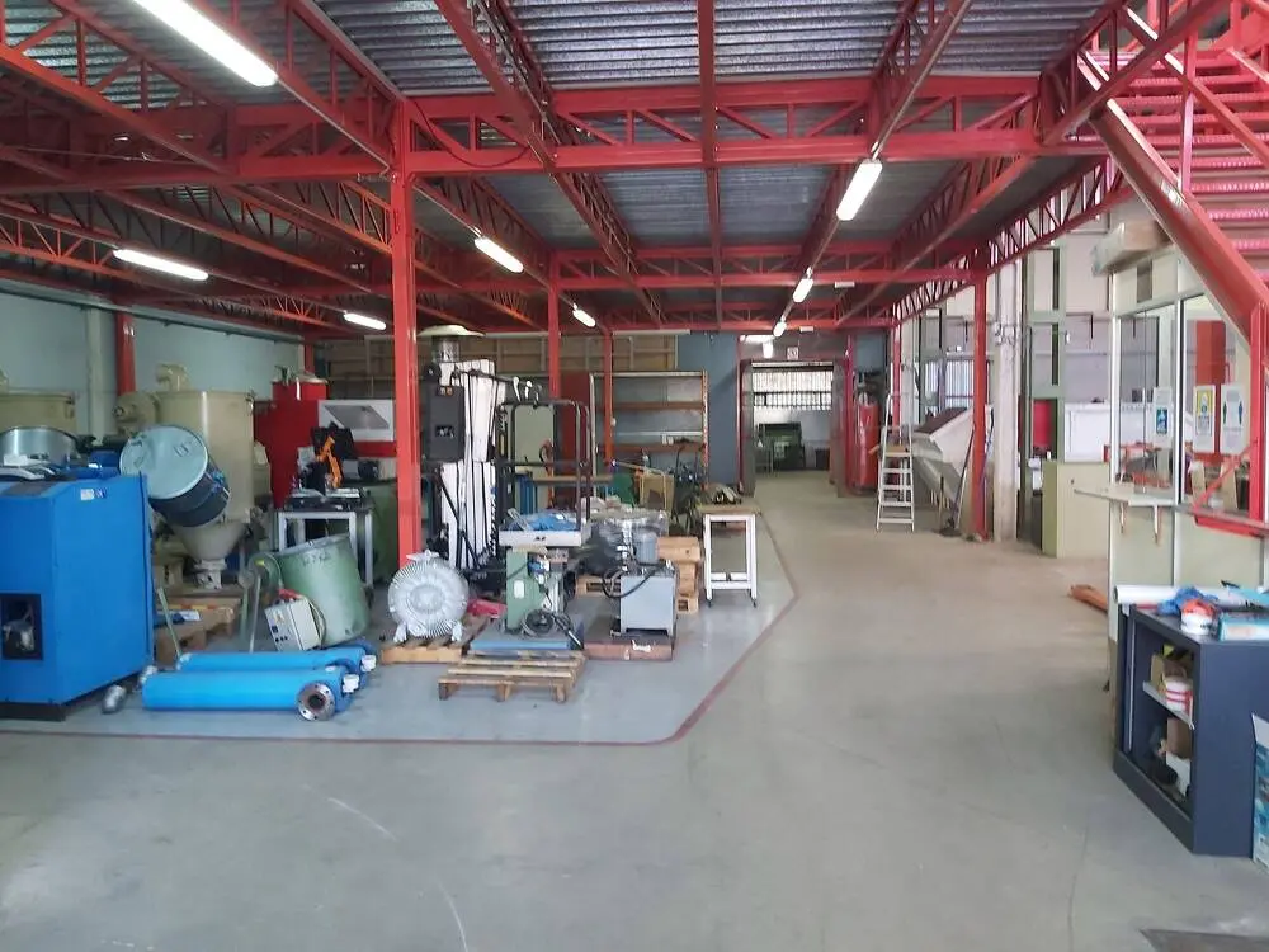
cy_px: 476
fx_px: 953
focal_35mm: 26
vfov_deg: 53.1
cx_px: 634
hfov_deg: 67.3
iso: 250
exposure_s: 1/50
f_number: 1.7
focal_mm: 3.92
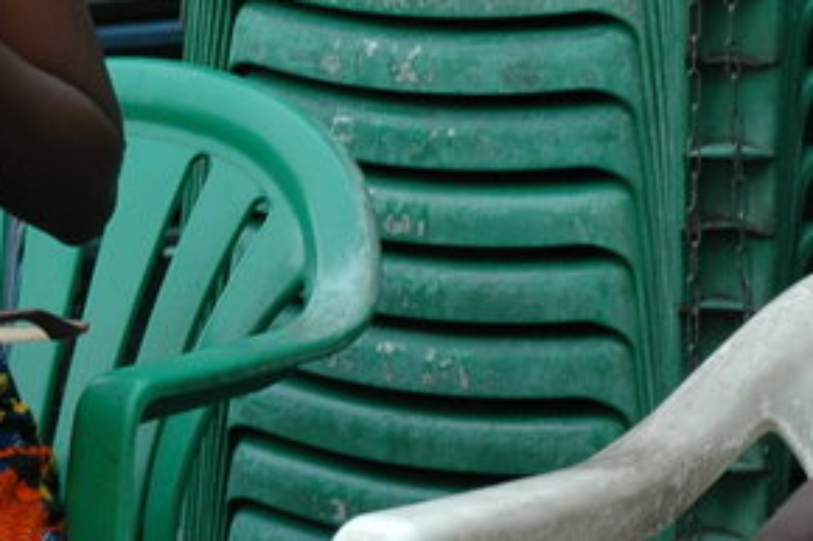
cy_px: 293
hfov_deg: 8.4
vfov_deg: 5.6
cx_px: 95
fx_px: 5507
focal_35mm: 244
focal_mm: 46
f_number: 4.5
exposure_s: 1/60
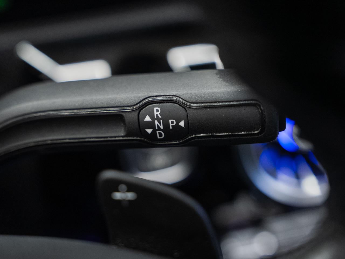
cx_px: 175
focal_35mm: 63
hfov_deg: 30.7
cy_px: 100
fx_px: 629
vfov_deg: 23.2
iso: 1000
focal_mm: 47.4
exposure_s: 1/60
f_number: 3.5
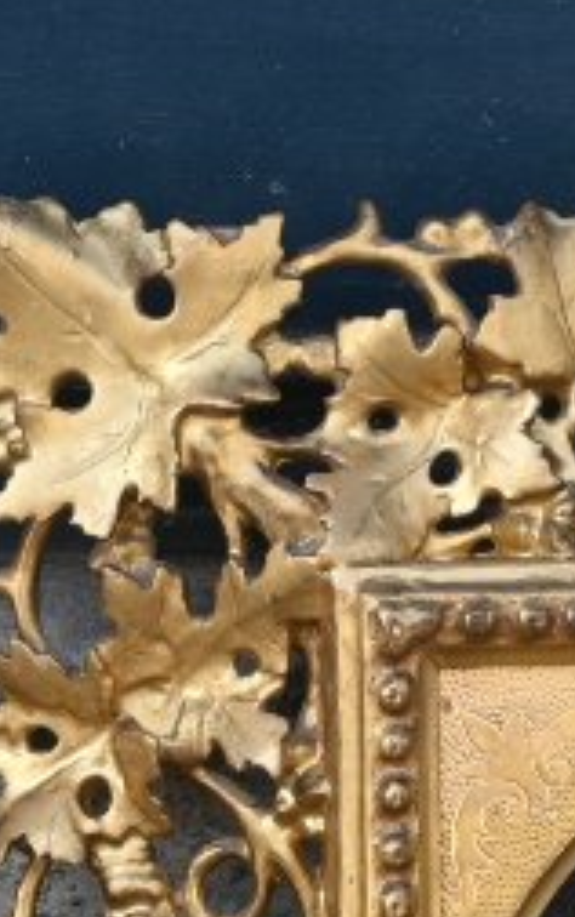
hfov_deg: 5.7
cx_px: -153
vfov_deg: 9.0
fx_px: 5734
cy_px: 1234
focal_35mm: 229
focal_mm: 31.5
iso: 200
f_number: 5.6
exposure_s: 1/250
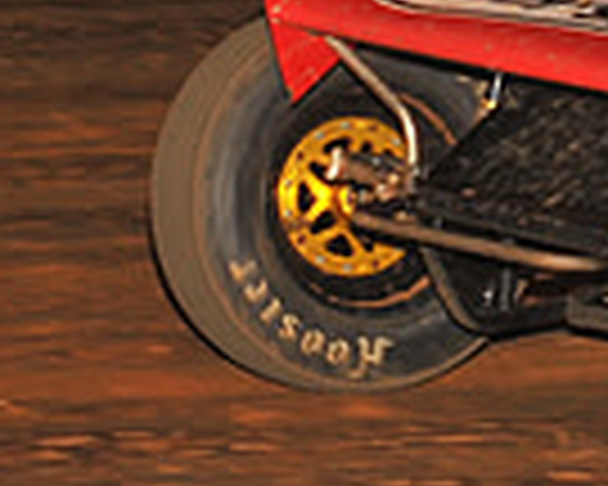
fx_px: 7252
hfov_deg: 4.8
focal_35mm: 403
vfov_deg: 3.8
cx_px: 1031
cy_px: -317
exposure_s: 1/320
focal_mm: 100
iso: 800
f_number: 6.3
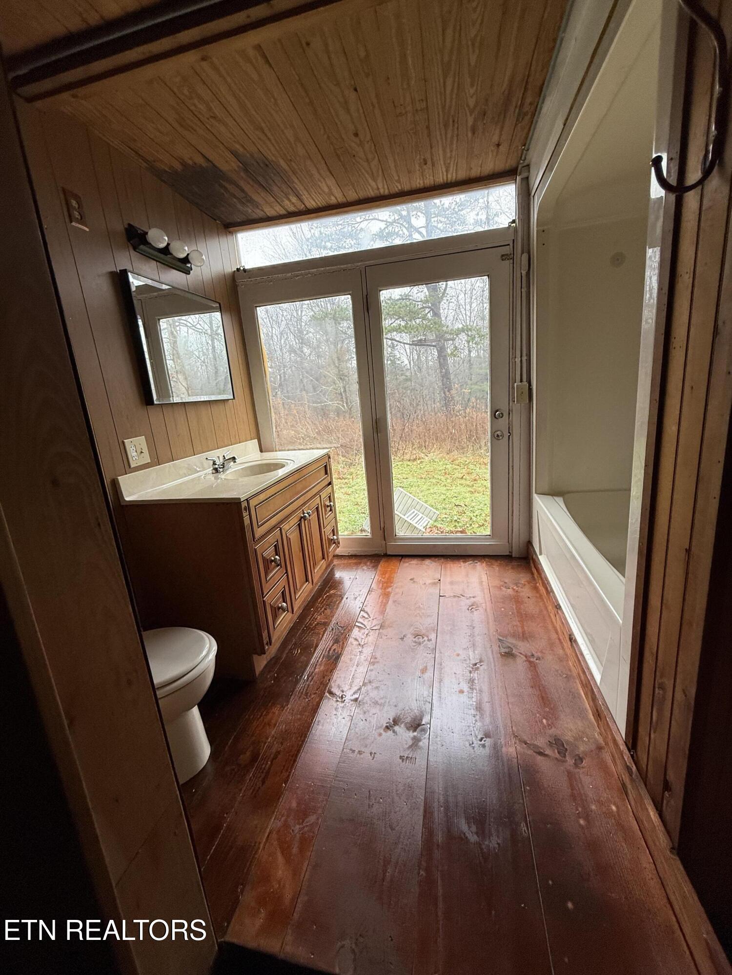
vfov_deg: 102.1
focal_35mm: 14
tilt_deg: -14.8
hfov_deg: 85.7
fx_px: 395
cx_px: 366
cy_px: 488
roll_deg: +1.0
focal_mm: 2.22
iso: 100
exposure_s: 1/99
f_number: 2.2
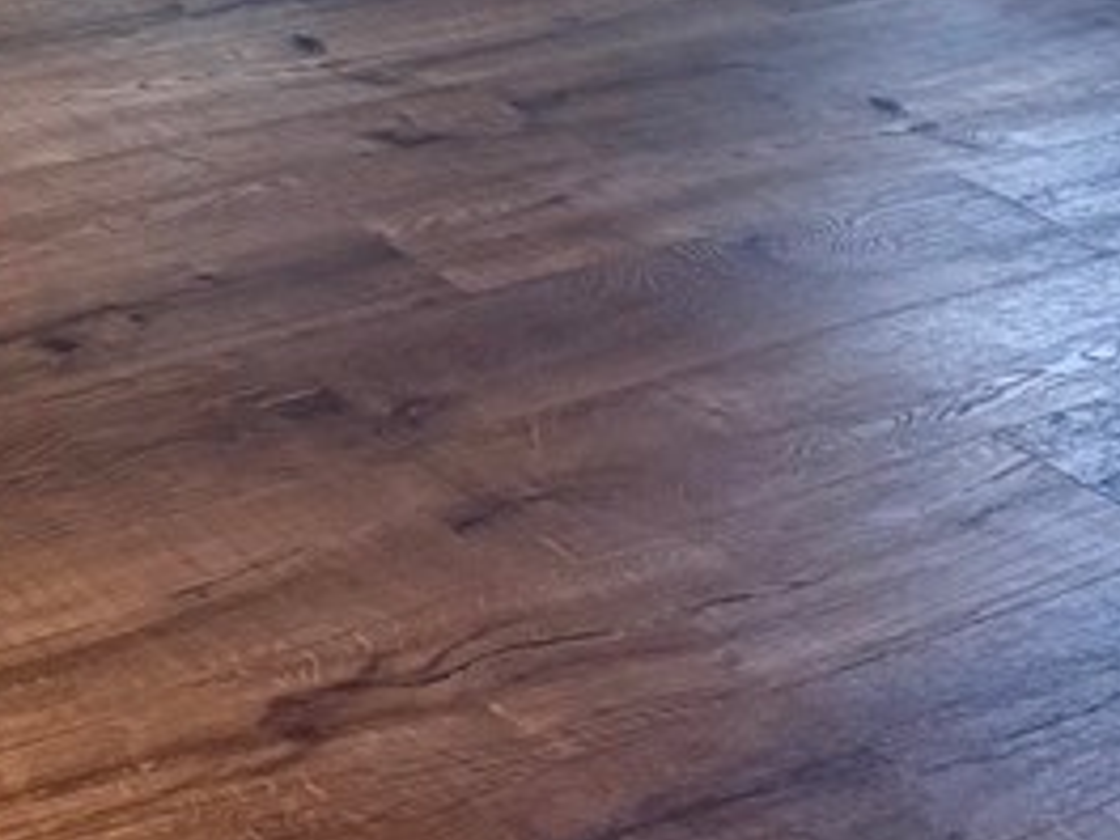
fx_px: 3009
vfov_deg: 13.9
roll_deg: -1.6
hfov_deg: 19.2
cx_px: -399
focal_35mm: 93
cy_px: -738
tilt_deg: -7.7
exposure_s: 1/60
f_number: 1.78
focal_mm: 6.76
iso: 320
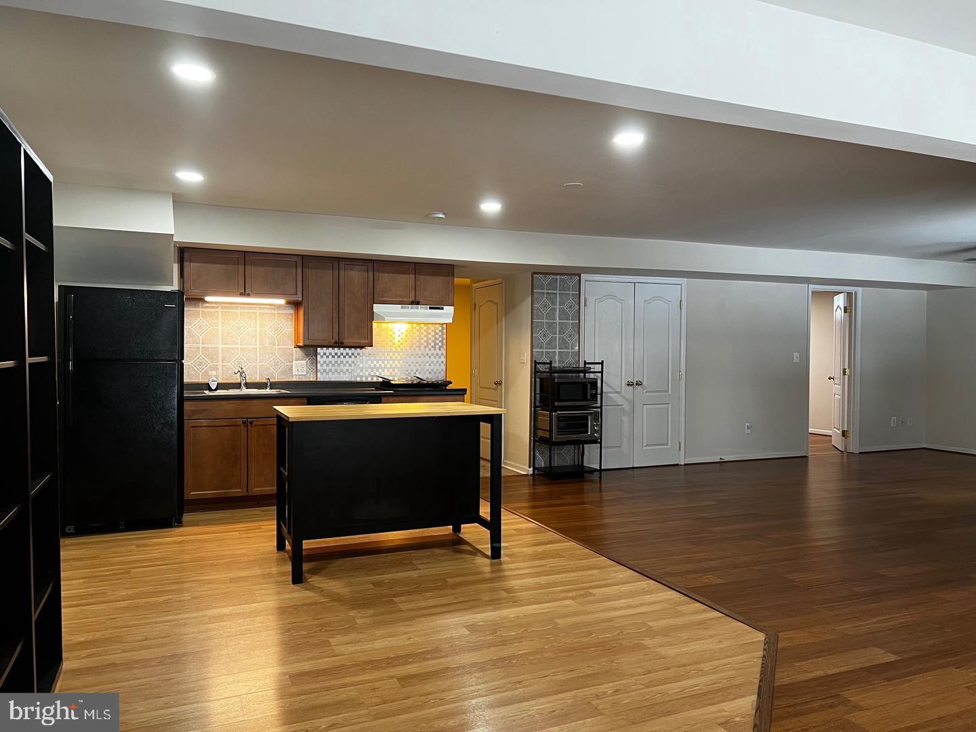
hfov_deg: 67.3
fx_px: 733
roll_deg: -0.2
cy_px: 366
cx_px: 488
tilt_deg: -1.7
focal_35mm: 26
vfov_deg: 53.1
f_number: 1.5
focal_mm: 5.7
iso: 160
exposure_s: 1/60
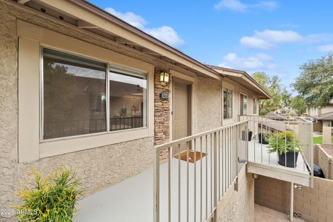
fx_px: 148
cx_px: 166
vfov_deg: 73.7
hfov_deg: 96.8
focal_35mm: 16
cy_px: 111
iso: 800
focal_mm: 16
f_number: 8
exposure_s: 1/80
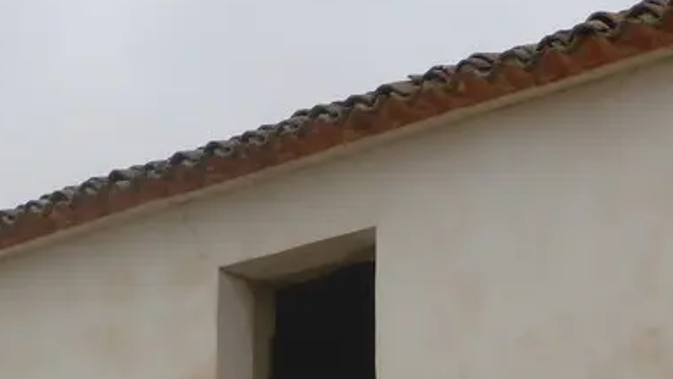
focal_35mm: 127
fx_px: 2266
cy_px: 565
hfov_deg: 16.8
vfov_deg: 9.3
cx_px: 200
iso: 100
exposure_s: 1/320
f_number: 3.7
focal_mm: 6.1
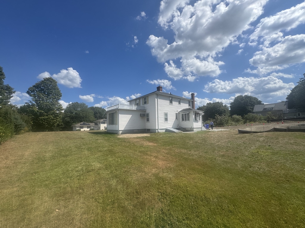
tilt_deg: +4.9
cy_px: 114
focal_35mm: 14
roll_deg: +1.5
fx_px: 123
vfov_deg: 85.7
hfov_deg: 102.1
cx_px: 152
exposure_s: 1/3546
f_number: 2.2
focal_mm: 2.22
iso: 50
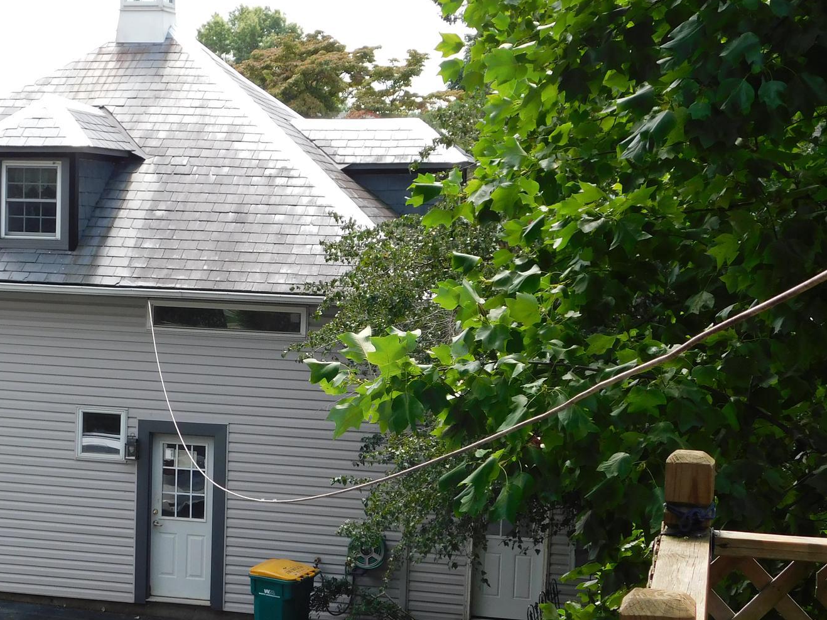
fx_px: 1672
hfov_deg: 27.6
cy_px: 359
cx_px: 265
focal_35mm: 70
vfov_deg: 21.0
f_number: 3.7
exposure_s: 1/400
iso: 125
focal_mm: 8
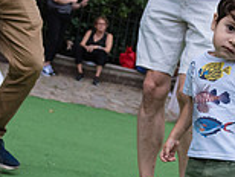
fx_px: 762
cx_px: 192
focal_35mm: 112
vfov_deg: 13.3
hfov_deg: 17.4
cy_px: 103
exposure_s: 1/125
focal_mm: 31
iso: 2500
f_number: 4
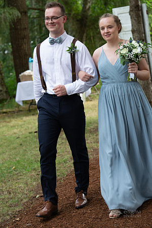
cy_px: 114
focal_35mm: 100
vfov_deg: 20.4
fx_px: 633
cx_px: 76
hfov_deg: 13.7
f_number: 5.6
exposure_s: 1/125
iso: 640
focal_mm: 100
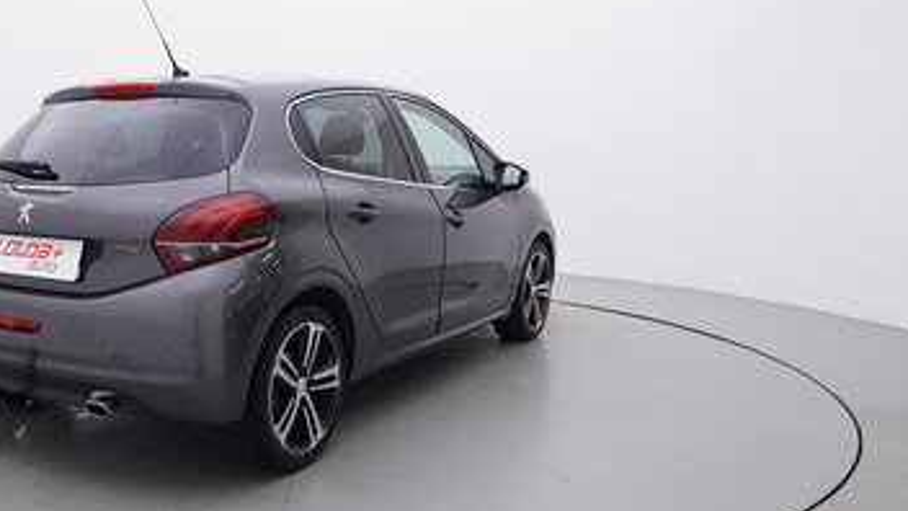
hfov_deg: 53.0
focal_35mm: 37
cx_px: 288
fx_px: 886
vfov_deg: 32.1
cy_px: 275
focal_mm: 15
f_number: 5
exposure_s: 1/80
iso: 200
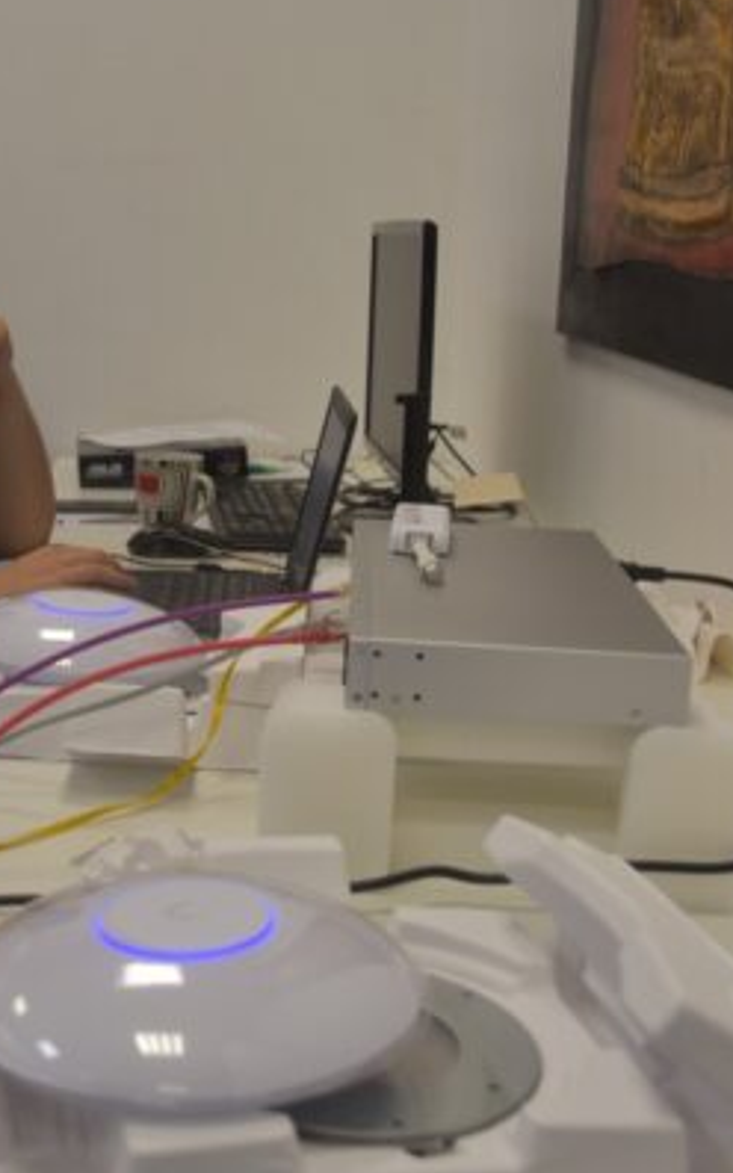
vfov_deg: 39.0
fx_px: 1657
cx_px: 151
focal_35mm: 52
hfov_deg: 24.6
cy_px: 584
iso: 250
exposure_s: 1/125
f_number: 3.8
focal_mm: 21
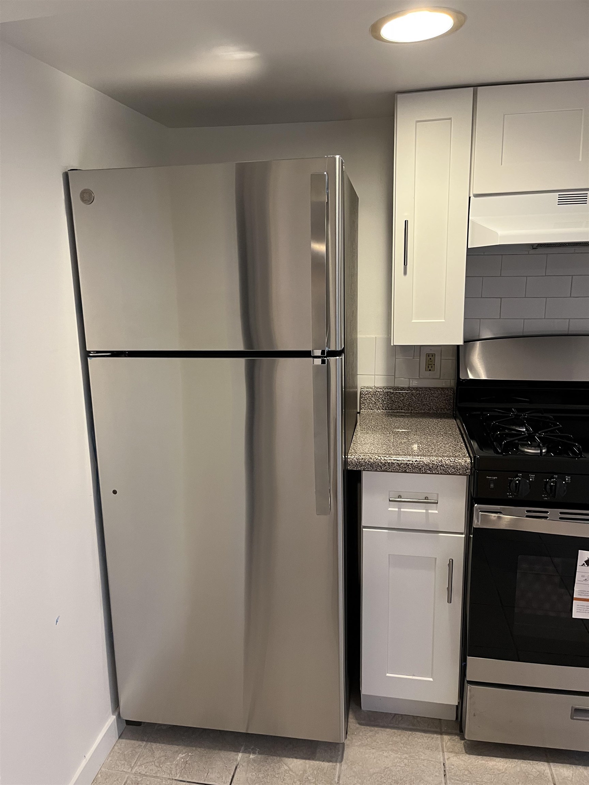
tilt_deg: -12.4
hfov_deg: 53.1
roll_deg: +1.3
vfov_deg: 67.3
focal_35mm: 26
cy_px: 392
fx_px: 590
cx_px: 294
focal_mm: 5.1
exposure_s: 1/60
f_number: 1.6
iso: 320
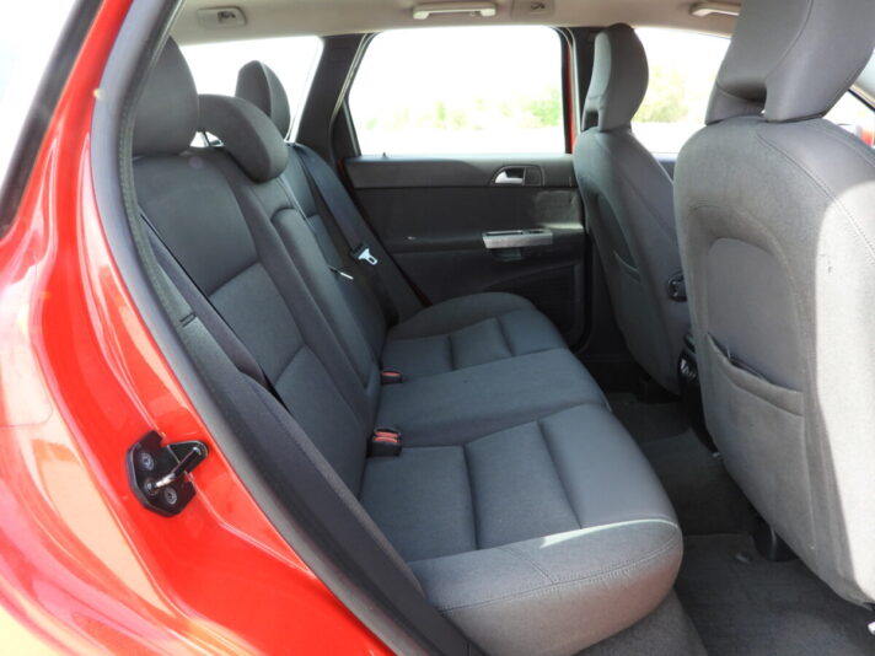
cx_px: 438
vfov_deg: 56.8
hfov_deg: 71.6
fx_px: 607
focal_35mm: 24
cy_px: 328
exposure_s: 1/80
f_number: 2.8
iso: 100
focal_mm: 4.3
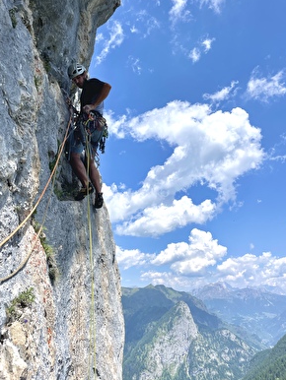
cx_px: 137
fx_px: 319
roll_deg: +1.7
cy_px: 173
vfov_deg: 61.5
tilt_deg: +22.0
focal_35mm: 29
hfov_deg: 48.3
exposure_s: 1/5291
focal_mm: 4.2
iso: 32
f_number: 1.6
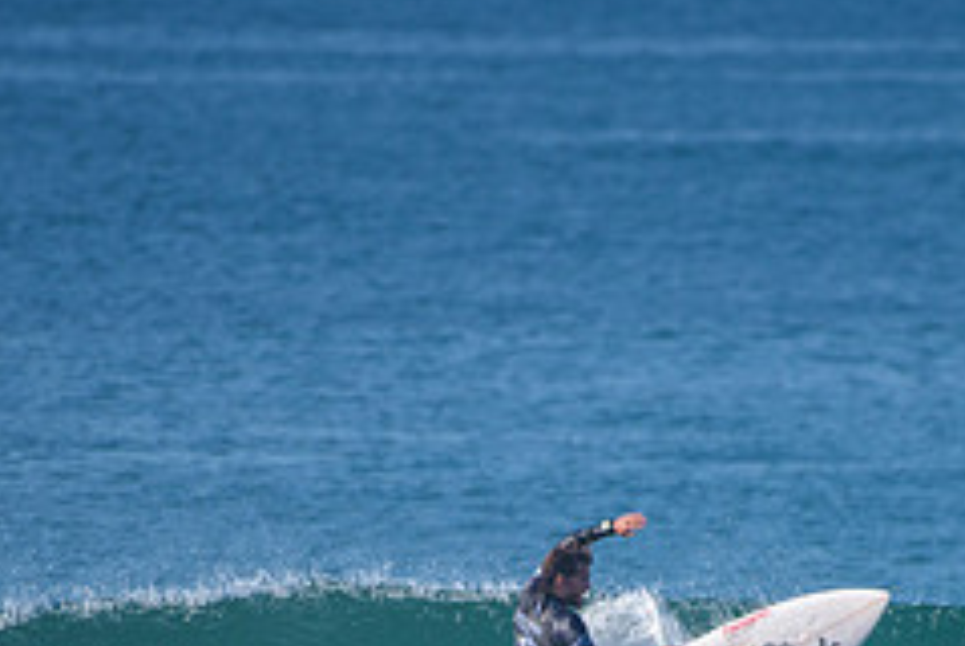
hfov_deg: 1.7
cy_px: 749
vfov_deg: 1.1
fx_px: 32528
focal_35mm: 1212
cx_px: 618
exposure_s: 1/2000
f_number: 5.6
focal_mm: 500
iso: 200
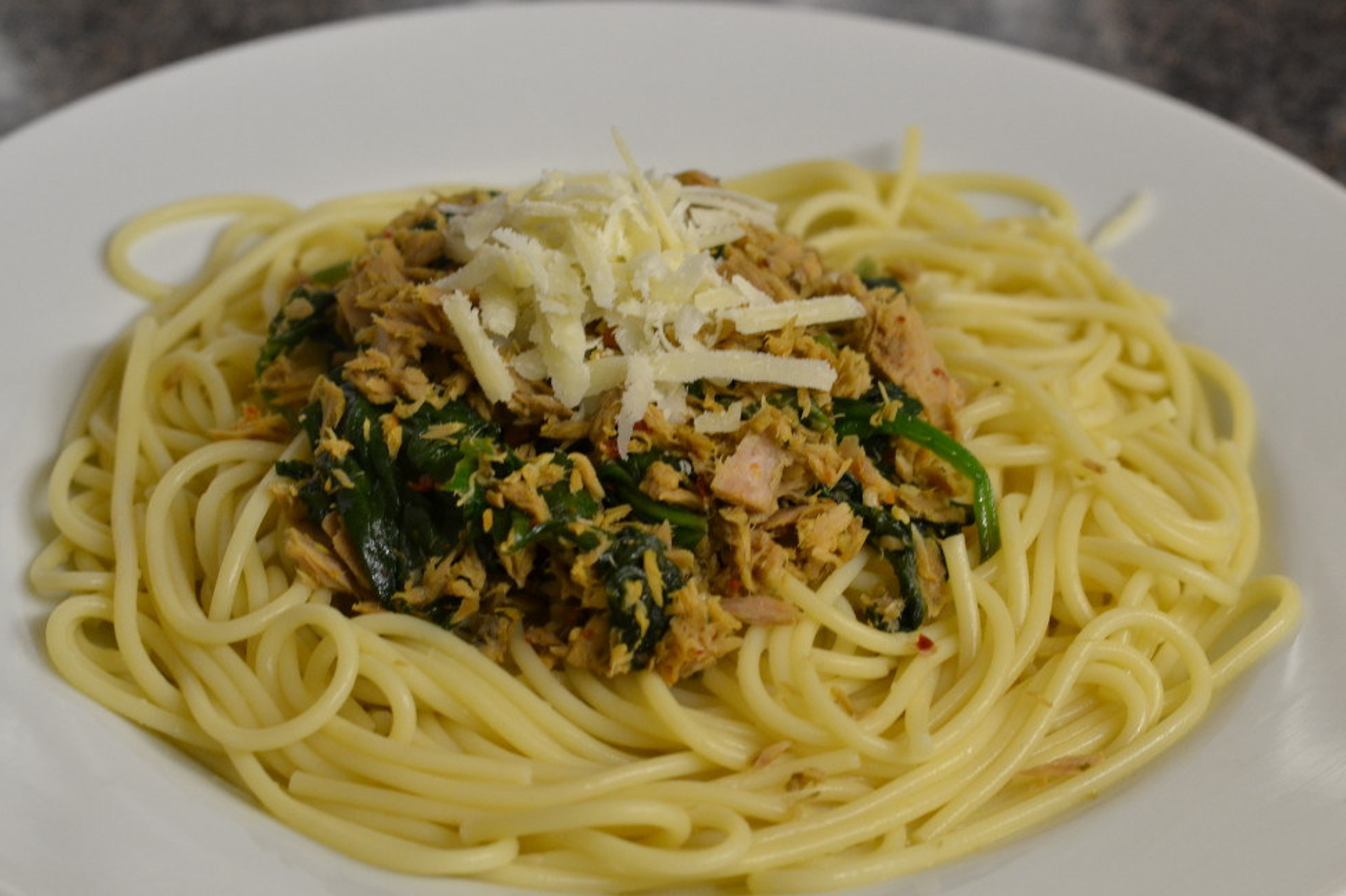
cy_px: 461
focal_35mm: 79
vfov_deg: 17.3
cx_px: 647
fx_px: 2952
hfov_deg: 25.7
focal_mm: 50
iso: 1600
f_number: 5
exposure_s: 1/40
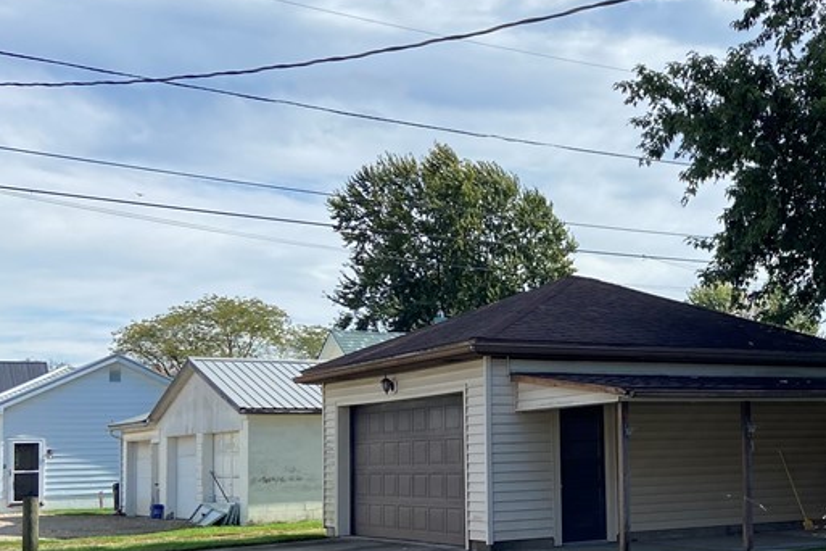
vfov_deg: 24.9
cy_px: 362
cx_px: 683
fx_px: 1239
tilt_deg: +4.7
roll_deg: +0.9
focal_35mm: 54
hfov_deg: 35.5
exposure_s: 1/2890
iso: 32
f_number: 1.8
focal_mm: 4.25
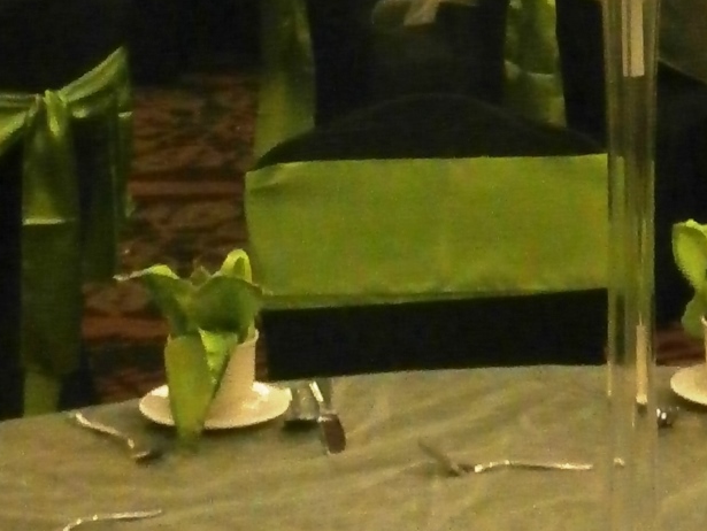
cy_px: -38
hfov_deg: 24.0
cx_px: 689
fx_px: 1594
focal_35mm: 78
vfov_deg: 18.3
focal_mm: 5.36
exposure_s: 1/30
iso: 800
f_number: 3.5
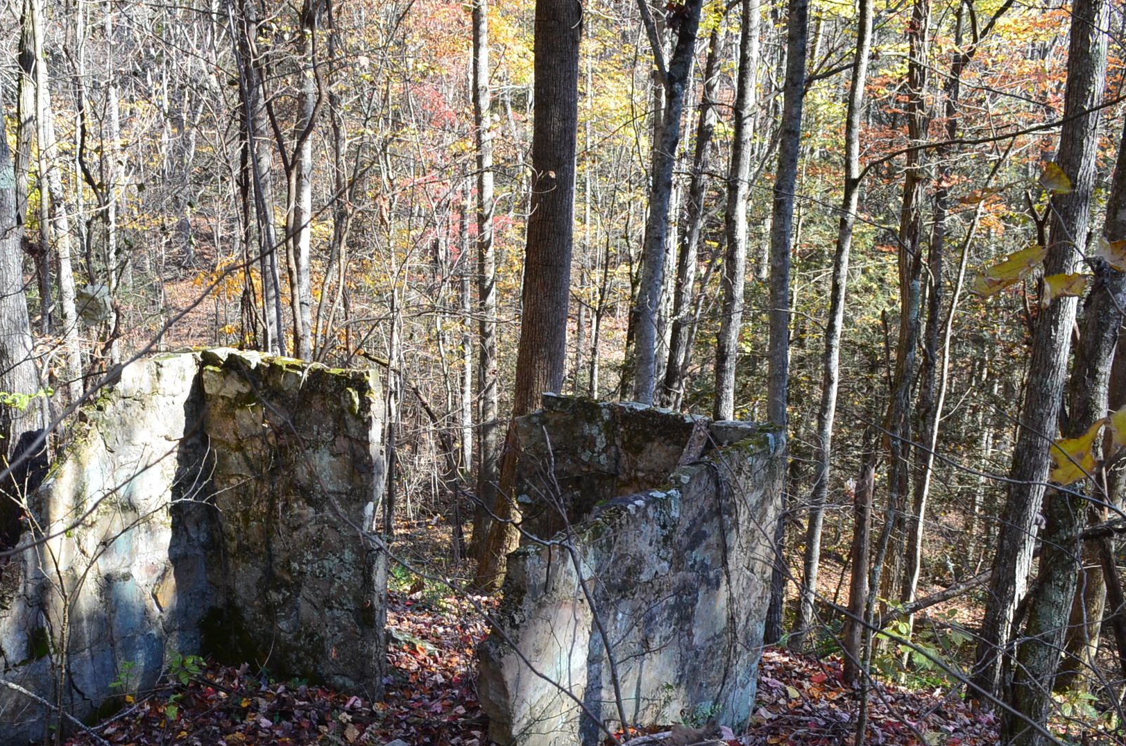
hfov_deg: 46.8
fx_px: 1280
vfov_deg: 32.1
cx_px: 381
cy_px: 520
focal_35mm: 41
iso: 400
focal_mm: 18
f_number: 8
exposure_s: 1/80
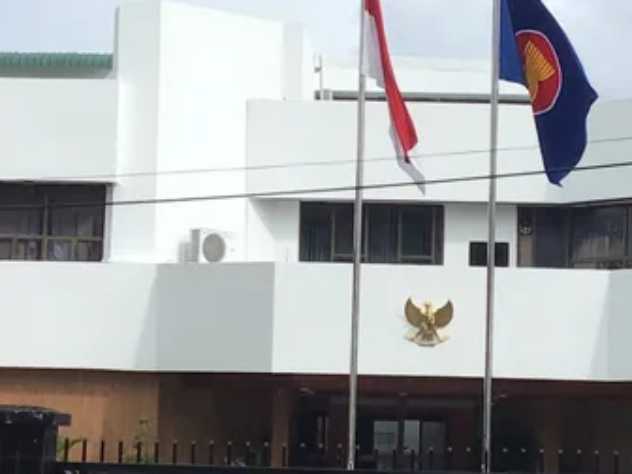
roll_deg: -1.4
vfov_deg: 12.6
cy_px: 201
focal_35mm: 118
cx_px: 327
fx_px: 2154
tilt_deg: +6.7
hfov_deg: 16.7
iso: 25
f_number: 2.4
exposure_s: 1/1664
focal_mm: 3.3
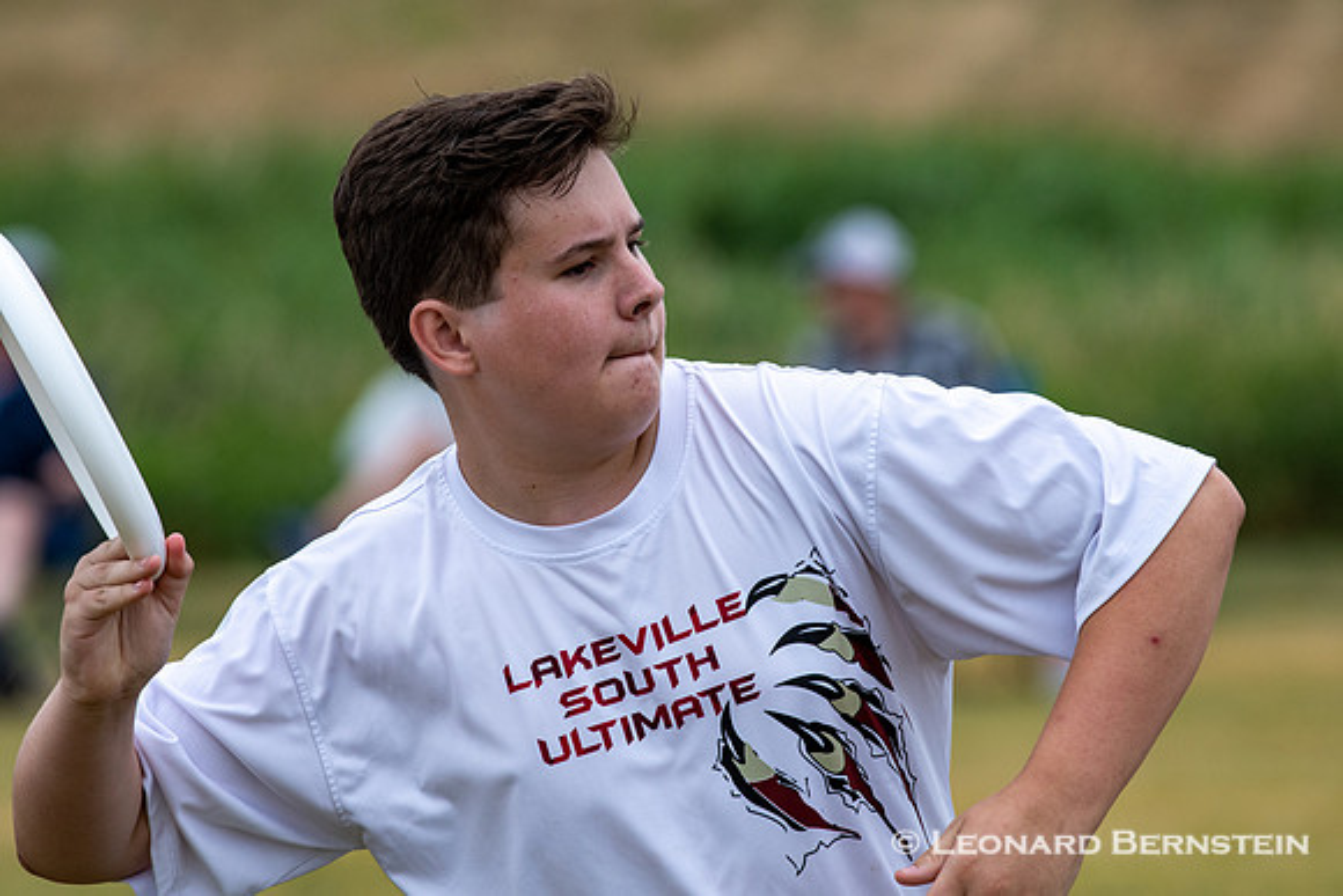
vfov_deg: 3.1
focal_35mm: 450
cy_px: 448
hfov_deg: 4.6
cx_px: 672
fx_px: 16791
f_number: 6.3
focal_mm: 300
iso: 400
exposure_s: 1/2000
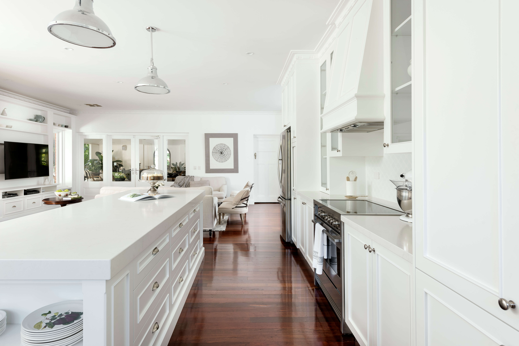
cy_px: 173
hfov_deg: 84.0
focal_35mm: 20
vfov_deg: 62.0
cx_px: 260
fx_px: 288
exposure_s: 1/6
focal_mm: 20
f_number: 9.5
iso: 160
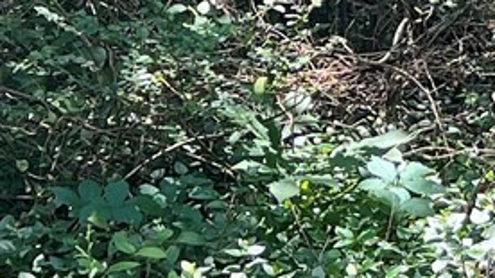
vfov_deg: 5.9
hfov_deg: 10.7
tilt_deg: +1.6
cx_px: 631
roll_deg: -2.7
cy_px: -387
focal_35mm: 197
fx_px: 2585
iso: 50
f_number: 1.5
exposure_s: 1/482
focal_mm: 5.7
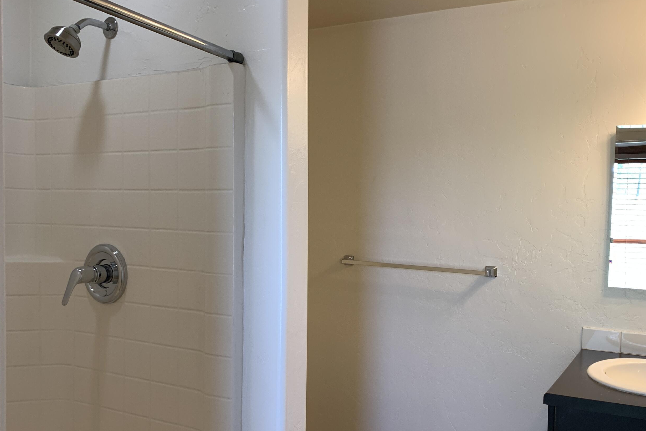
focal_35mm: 33
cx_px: 393
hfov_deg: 56.7
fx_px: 592
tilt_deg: -3.7
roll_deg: -0.2
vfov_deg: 39.9
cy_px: 242
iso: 100
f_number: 1.8
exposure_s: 1/93
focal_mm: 4.25
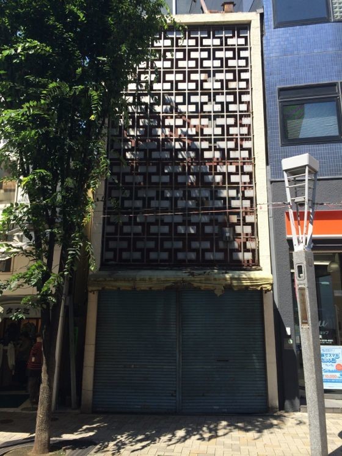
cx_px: 171
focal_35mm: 30
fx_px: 395
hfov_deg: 46.8
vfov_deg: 60.0
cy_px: 228
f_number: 2.2
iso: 32
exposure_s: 1/933
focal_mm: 4.12
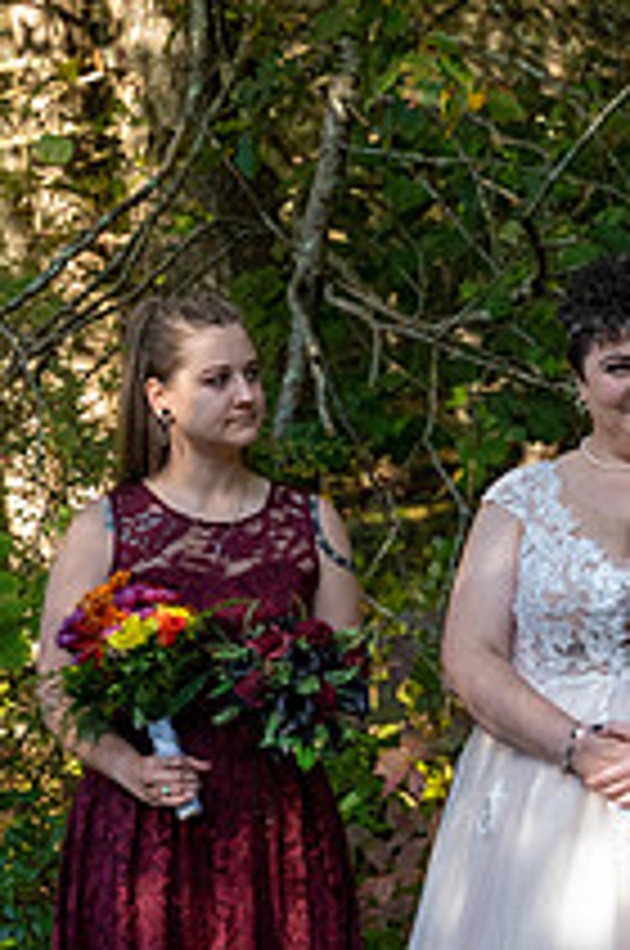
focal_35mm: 160
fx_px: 4214
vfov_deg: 12.8
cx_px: 416
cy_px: 837
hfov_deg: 8.5
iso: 6400
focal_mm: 75
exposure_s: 1/3200
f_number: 4.5
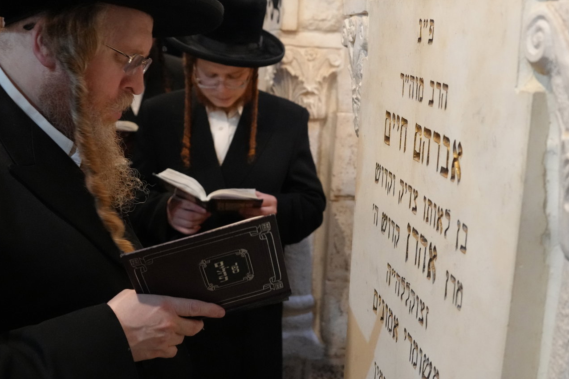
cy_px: 181
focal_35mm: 46
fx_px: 727
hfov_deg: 42.7
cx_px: 298
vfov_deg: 29.2
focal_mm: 28
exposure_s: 1/160
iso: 6400
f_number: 4
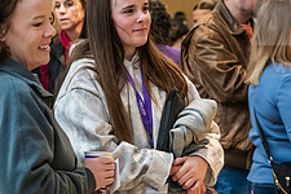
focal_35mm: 134
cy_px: 94
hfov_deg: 15.2
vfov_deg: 10.2
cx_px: 215
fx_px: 1083
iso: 2500
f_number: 3.2
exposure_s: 1/200
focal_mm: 52
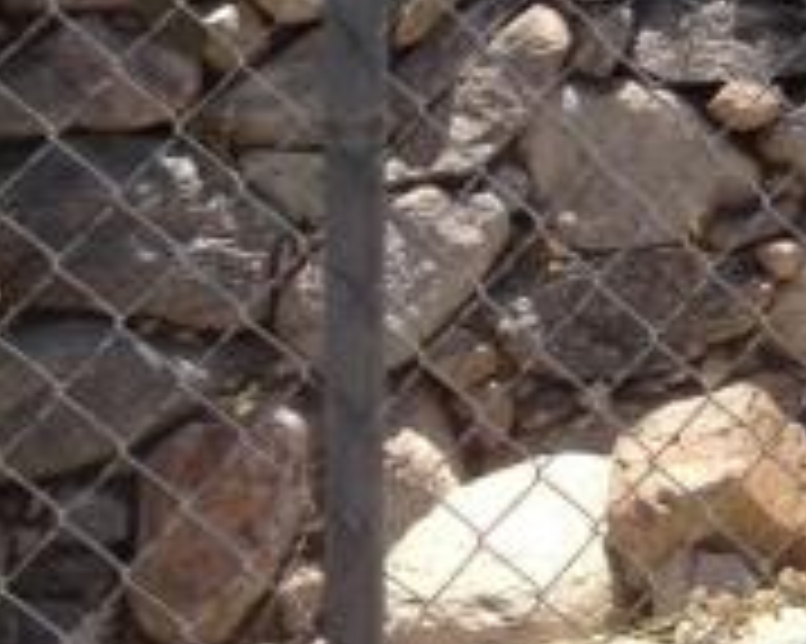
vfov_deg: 9.9
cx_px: 1204
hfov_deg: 12.6
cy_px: -581
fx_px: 3481
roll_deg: +1.3
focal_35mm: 146
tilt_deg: -5.5
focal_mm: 4.28
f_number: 2.4
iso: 50
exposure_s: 1/1374
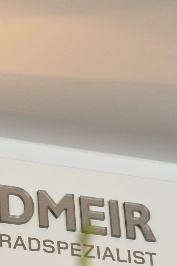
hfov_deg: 9.4
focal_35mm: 145
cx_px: -9
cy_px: 242
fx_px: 1069
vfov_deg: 14.0
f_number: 5
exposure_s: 1/60
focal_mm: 57
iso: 320
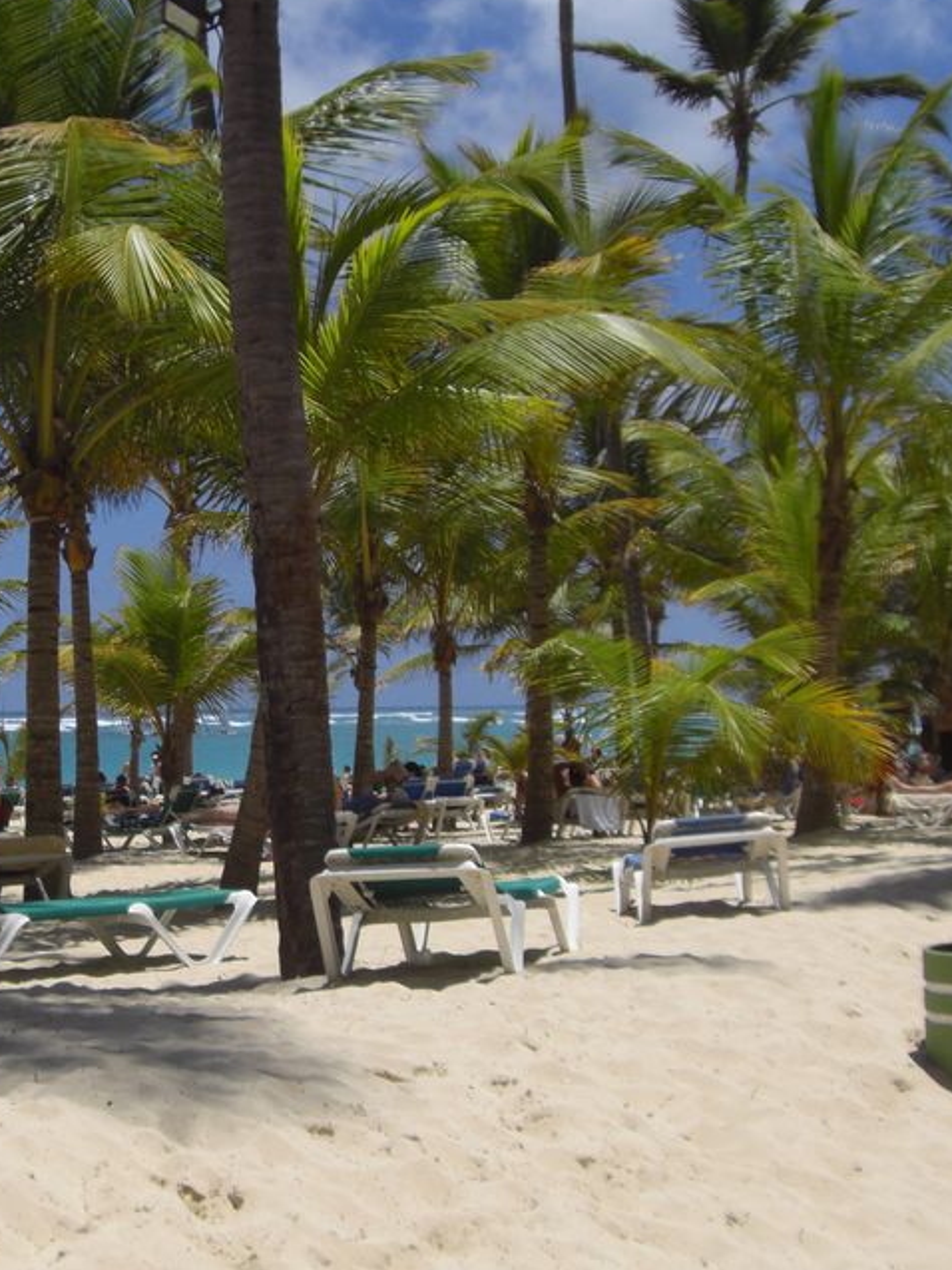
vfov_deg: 31.7
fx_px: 2238
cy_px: 639
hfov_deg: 23.7
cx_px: 193
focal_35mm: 61
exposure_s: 1/320
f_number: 8
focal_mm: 6.2
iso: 64
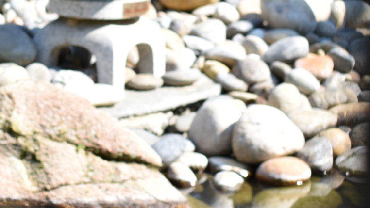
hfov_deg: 10.2
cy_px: -48
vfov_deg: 5.7
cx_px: 115
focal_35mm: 211
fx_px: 2071
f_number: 4
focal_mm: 50
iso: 100
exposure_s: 1/320
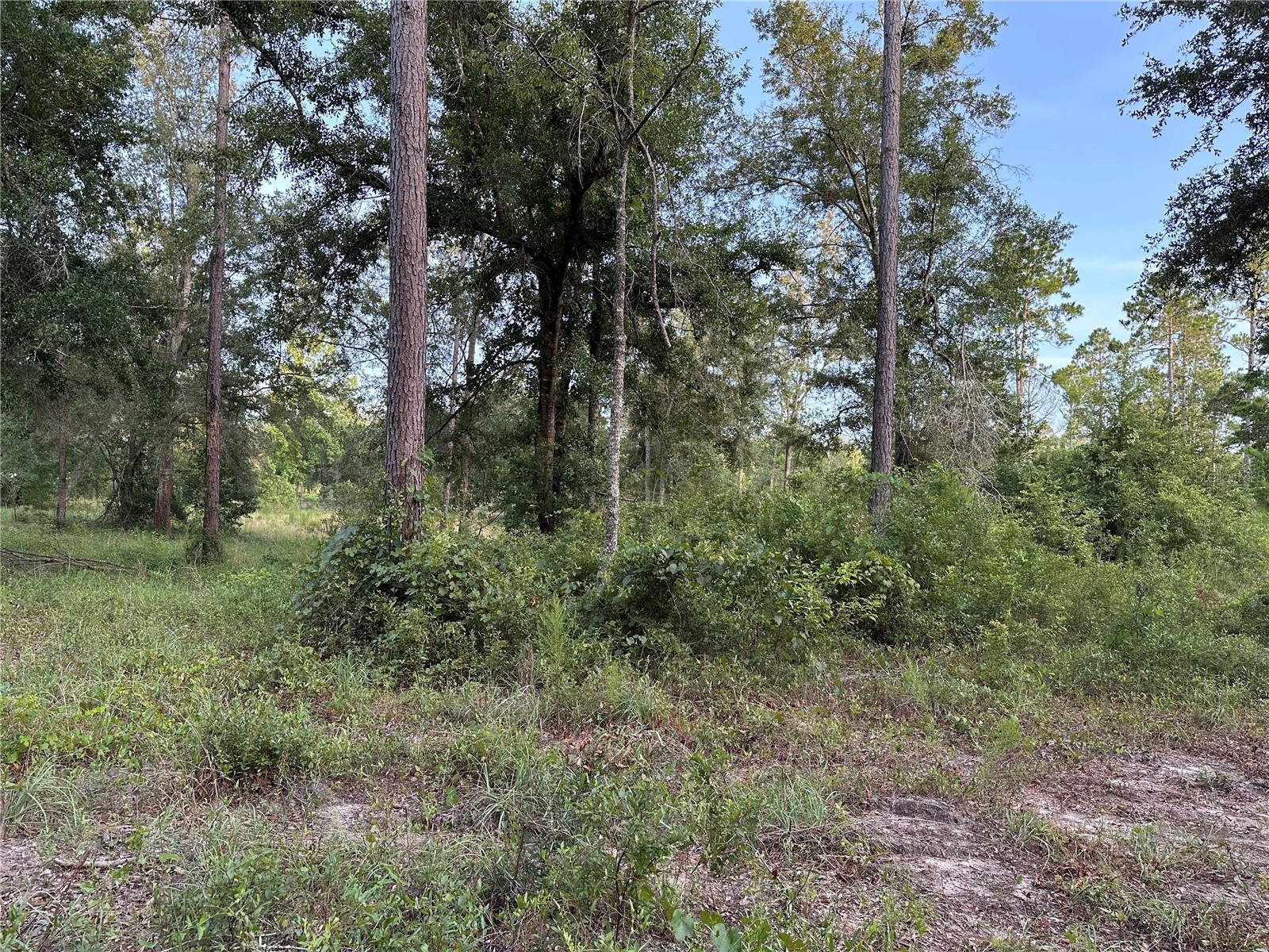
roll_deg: -1.4
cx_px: 634
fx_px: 880
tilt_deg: -0.3
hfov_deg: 71.6
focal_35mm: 24
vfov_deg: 56.8
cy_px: 476
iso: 100
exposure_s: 1/171
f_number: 1.78
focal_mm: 6.86
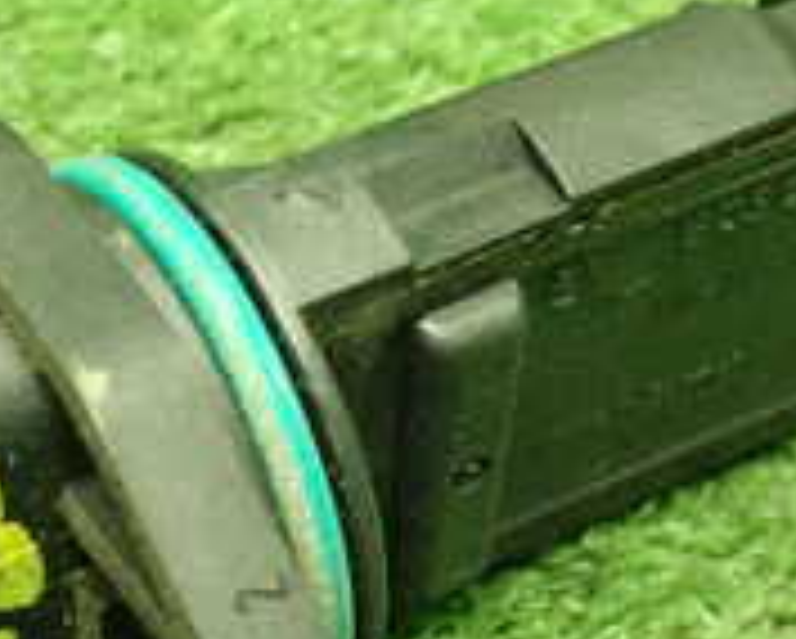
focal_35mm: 99
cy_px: 486
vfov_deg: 15.5
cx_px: 391
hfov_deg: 19.3
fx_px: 2335
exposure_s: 1/60
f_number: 2.3
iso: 800
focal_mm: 5.5
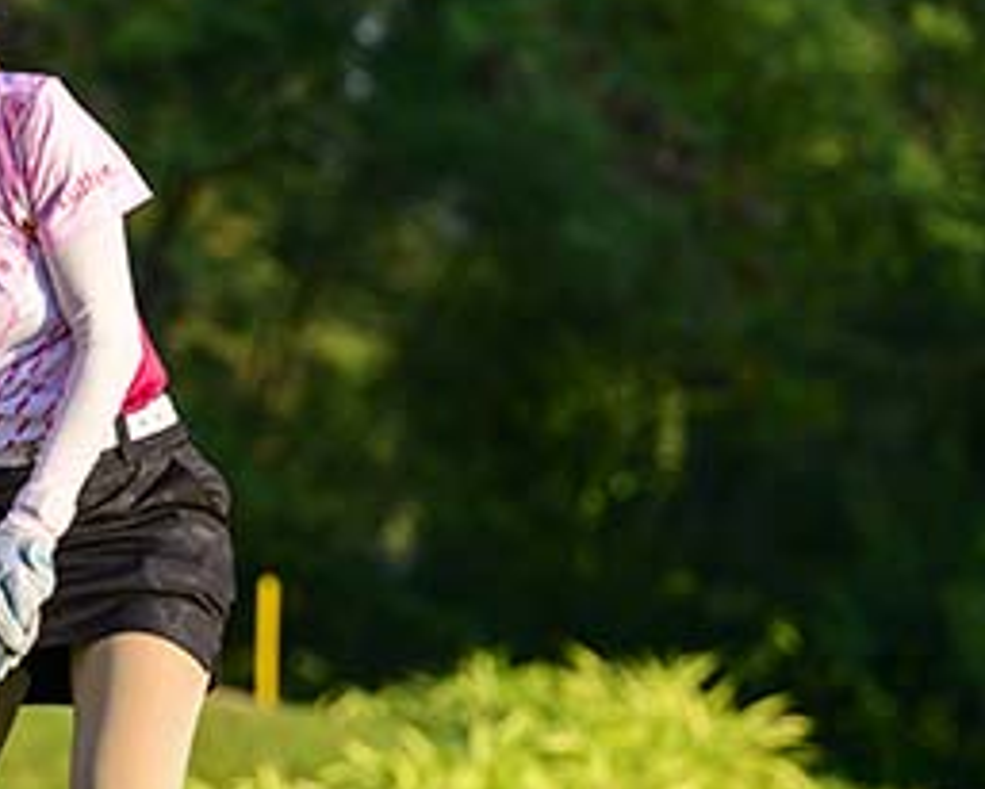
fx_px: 9803
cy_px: 318
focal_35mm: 336
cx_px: 192
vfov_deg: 4.6
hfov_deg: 5.7
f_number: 2.8
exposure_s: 1/3200
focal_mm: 96
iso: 250
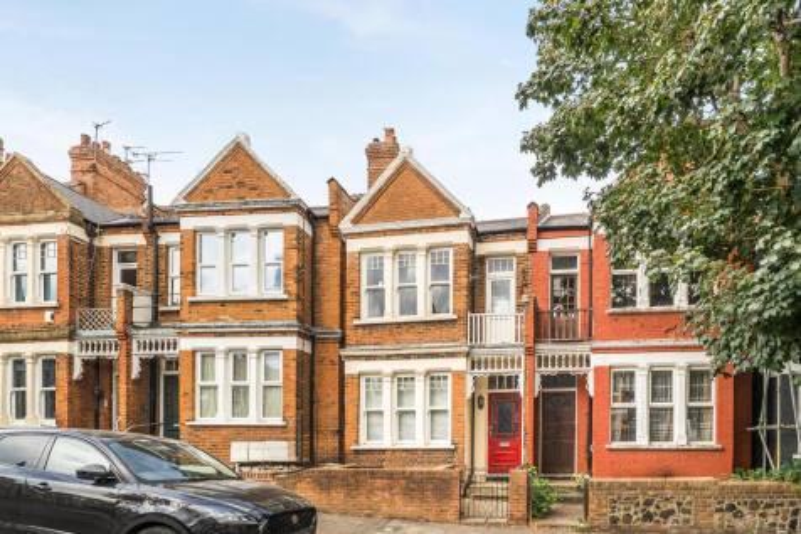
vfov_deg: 67.3
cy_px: 267
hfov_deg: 90.0
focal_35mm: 18
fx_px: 400
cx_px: 400
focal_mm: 12
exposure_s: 1/160
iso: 400
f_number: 8
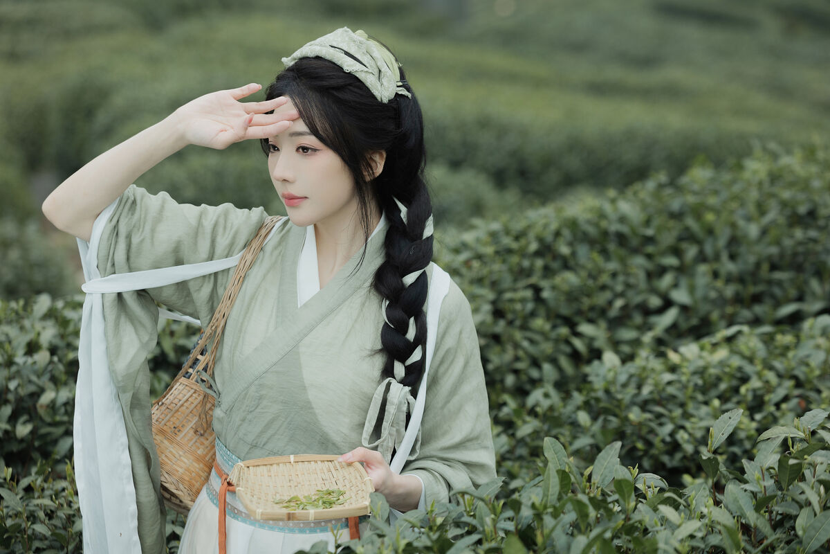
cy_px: 277
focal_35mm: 110
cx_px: 415
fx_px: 2536
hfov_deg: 18.6
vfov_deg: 12.5
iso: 400
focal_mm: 110
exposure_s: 1/800
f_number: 4
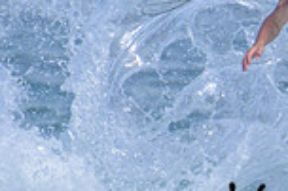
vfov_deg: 0.3
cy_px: 258
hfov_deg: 0.5
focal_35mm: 4124
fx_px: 32956
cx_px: 617
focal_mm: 800
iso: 800
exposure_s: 1/2000
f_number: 11
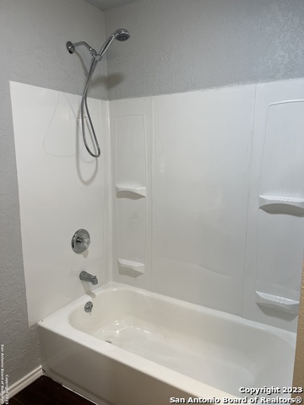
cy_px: 202
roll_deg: +1.2
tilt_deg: -8.6
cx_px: 152
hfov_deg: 53.1
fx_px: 304
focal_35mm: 26
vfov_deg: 67.3
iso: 100
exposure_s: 1/120
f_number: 1.5
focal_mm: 5.7
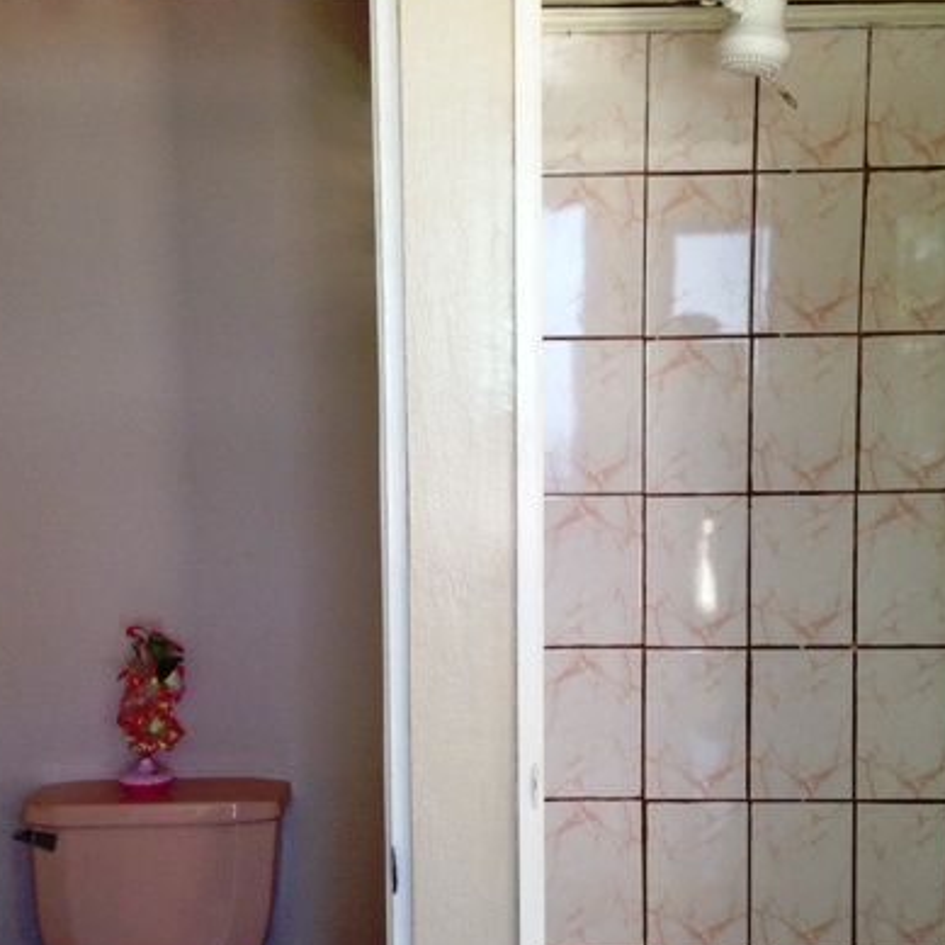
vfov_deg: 35.3
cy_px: 510
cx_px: 469
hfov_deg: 35.4
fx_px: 1483
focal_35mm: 48
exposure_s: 1/60
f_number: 2.4
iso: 100
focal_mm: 4.12
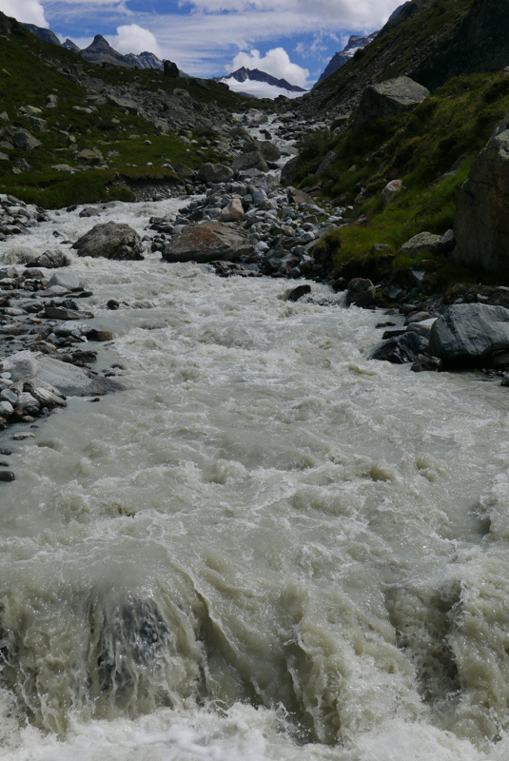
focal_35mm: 49
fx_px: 1037
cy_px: 380
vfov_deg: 40.3
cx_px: 254
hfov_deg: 27.6
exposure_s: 1/2000
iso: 200
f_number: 5.6
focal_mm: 22
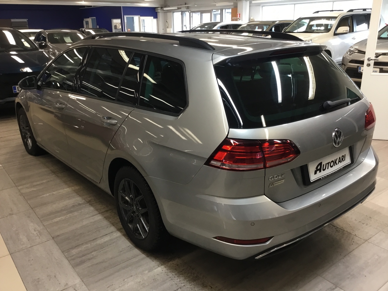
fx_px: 347
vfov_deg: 45.4
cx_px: 194
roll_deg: +2.0
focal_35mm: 31
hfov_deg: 58.4
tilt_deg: -19.2
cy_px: 146
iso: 80
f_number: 2.4
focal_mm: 3.3
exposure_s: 1/33
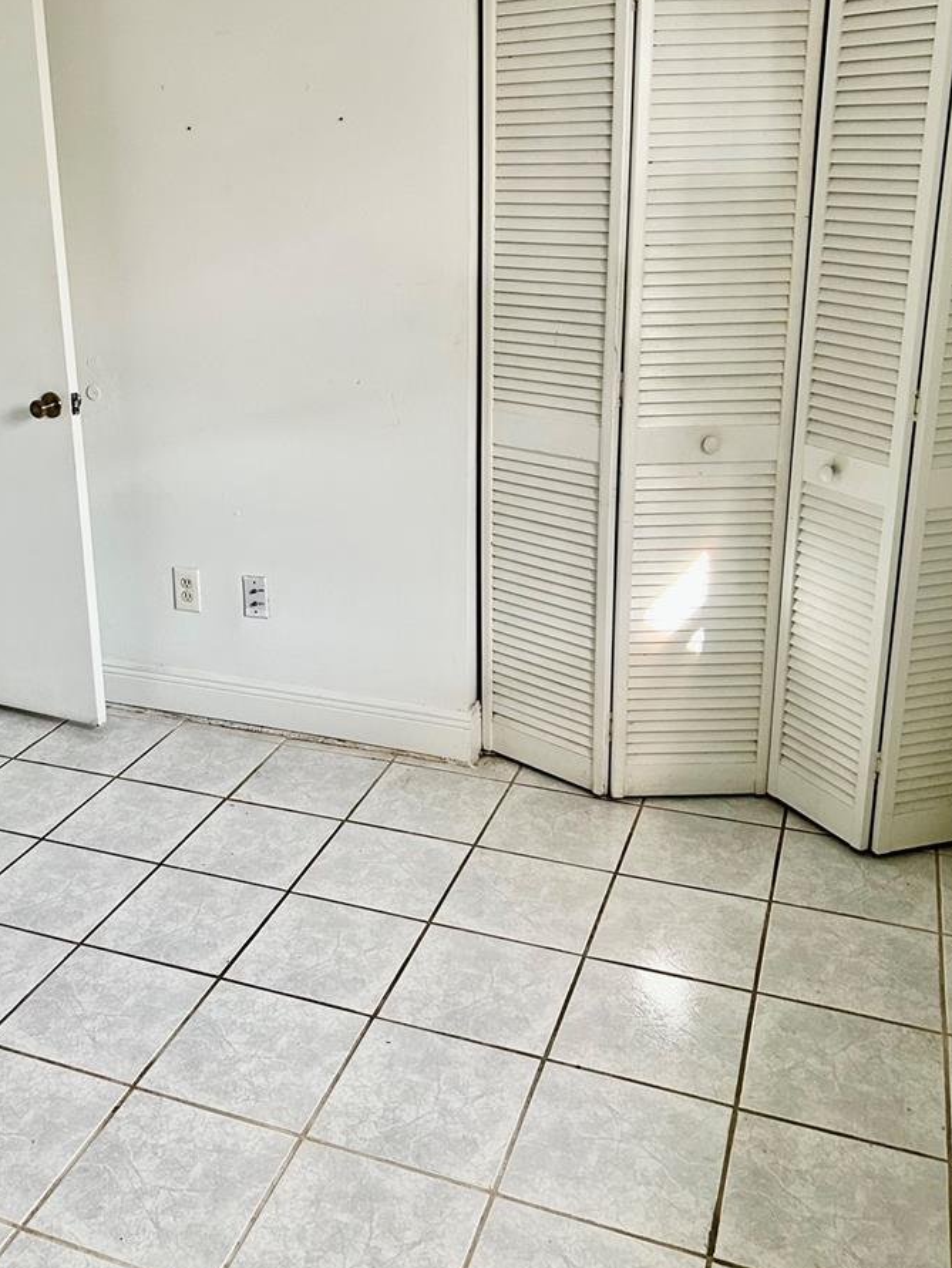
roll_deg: +1.0
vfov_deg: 52.4
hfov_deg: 40.4
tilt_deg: -15.0
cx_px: 339
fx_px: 1282
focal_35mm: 35
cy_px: 527
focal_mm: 5.7
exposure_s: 1/80
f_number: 1.5
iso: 125
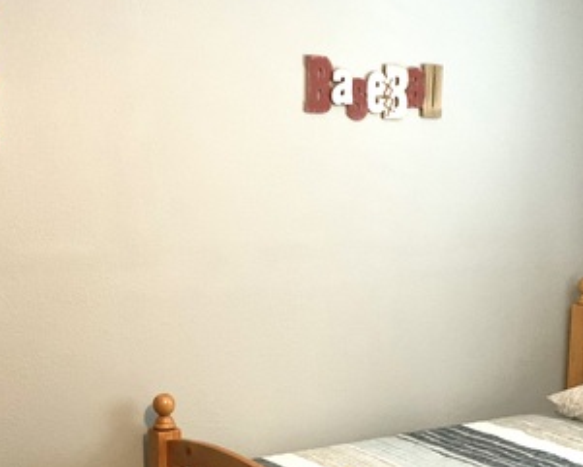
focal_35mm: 54
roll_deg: -0.3
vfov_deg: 27.3
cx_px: 256
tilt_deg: -12.1
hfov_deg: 34.7
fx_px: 932
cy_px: 401
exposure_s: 1/17
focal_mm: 4.25
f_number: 1.8
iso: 640
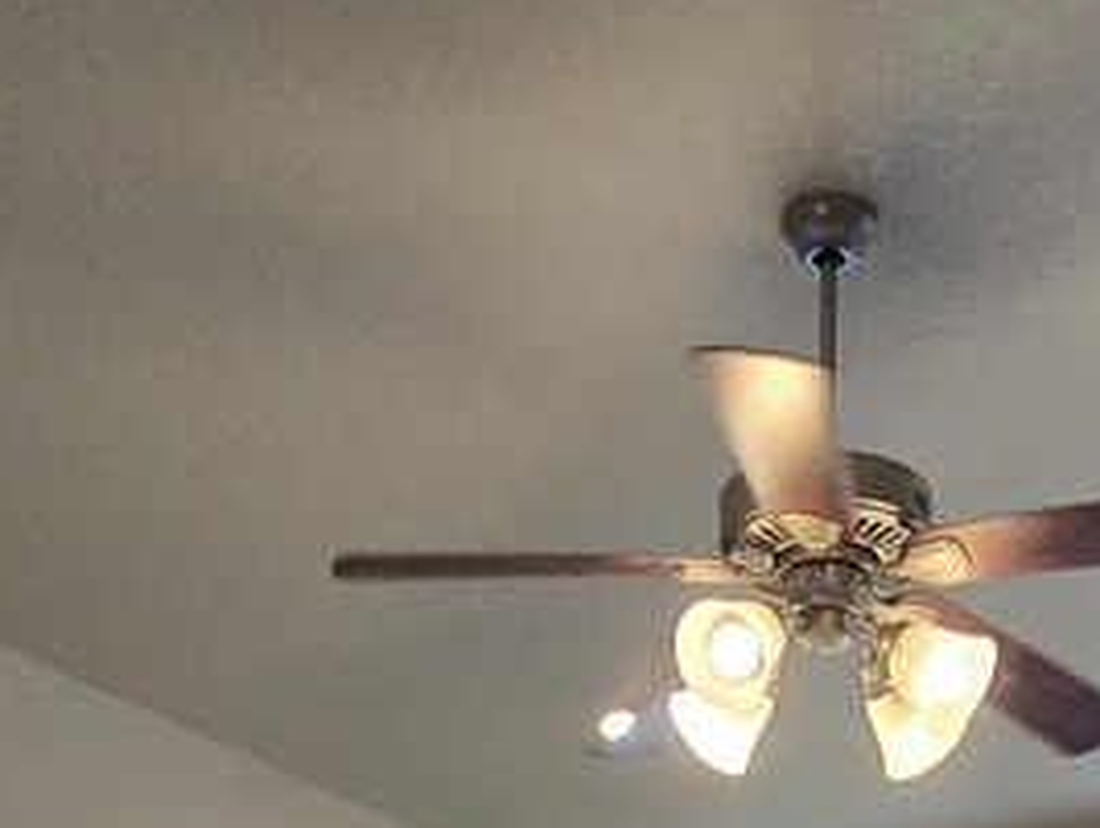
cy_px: 1714
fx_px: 2227
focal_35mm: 70
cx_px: 812
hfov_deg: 27.4
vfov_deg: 15.9
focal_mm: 2.2
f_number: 2.2
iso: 125
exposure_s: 1/60
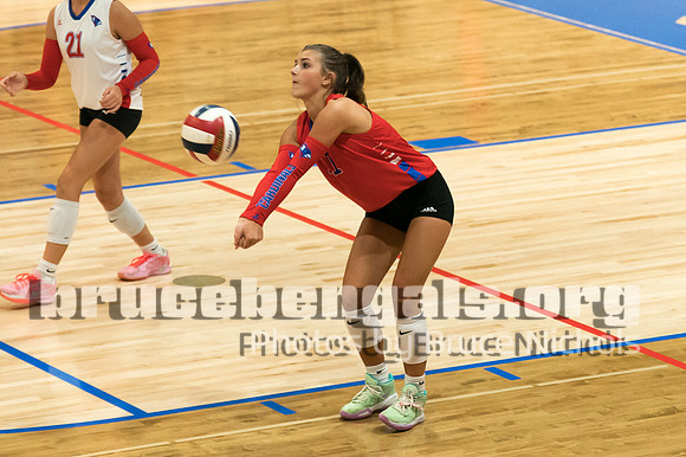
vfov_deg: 6.3
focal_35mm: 218
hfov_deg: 9.5
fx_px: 4145
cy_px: 128
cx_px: 381
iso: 3200
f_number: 2.8
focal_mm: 104
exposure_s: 1/1000
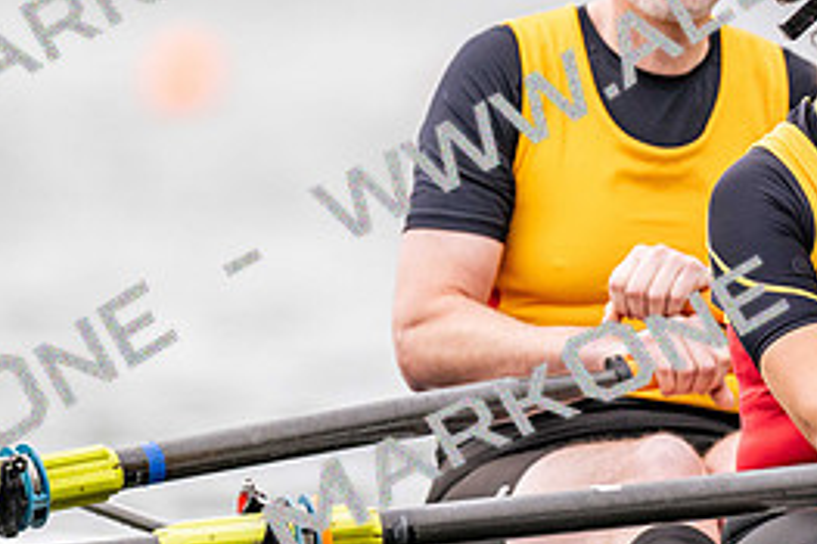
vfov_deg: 1.0
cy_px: 247
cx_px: 696
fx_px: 30050
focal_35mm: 1325
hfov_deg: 1.6
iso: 1250
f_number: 4
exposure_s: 1/2500
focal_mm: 600
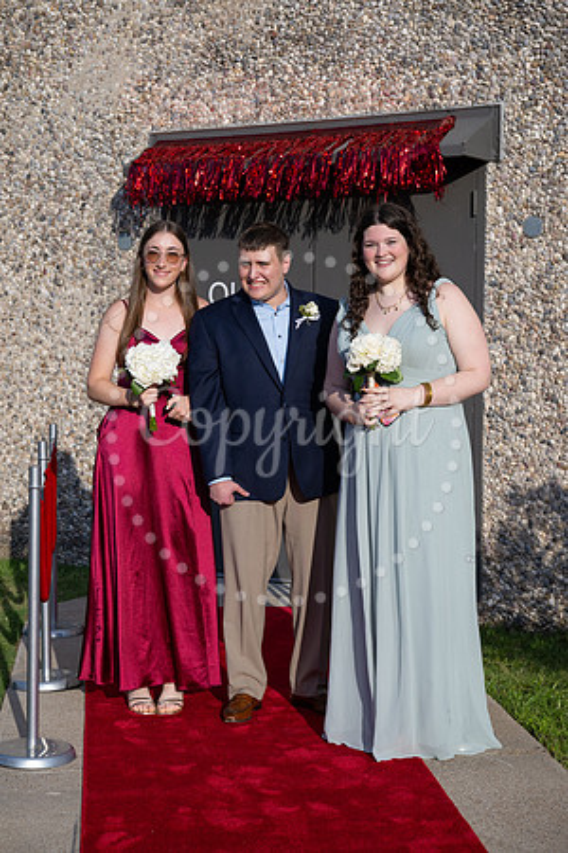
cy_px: 426
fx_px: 1491
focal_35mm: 63
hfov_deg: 21.6
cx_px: 284
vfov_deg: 31.9
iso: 320
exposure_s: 1/2000
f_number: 5
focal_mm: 63
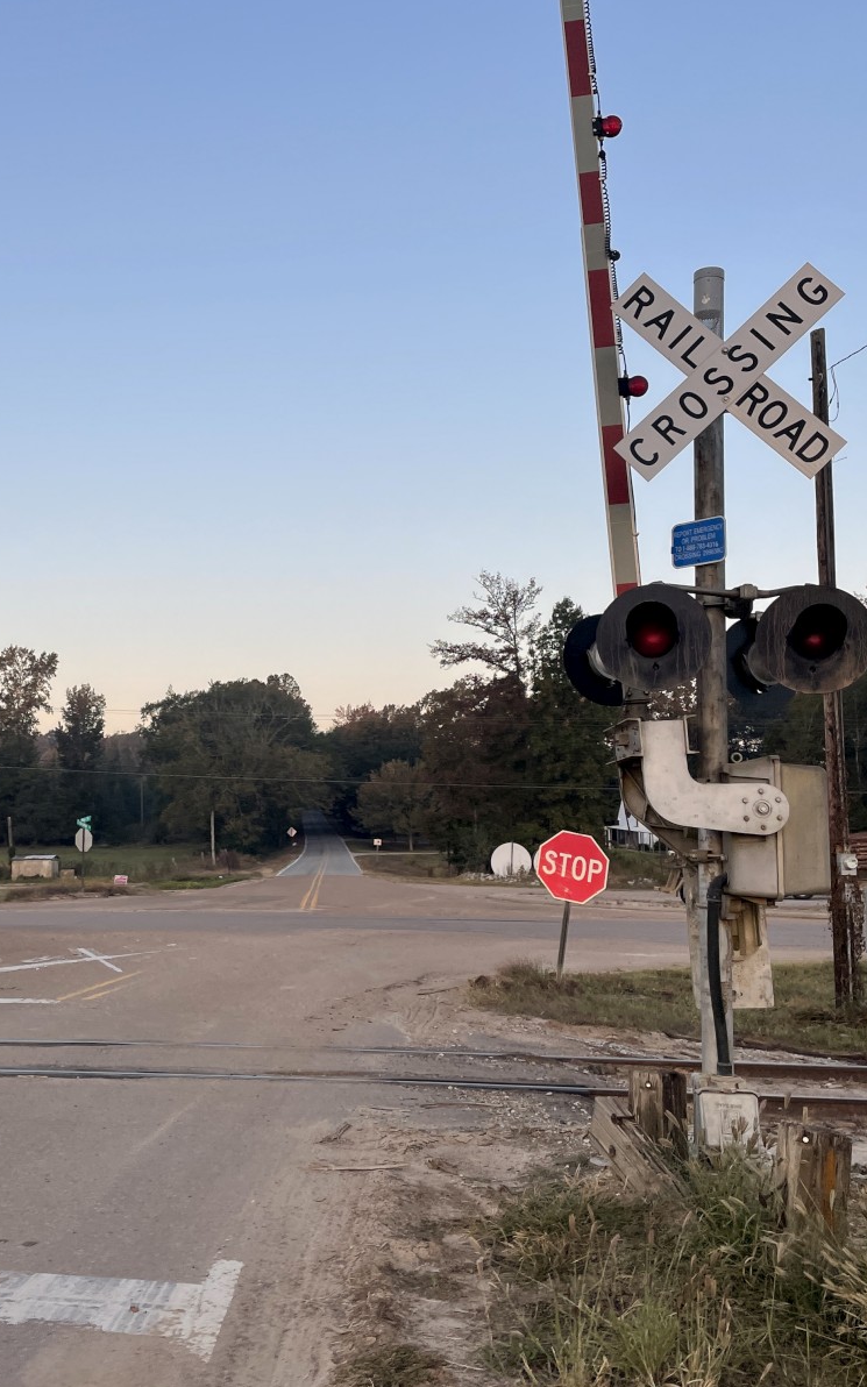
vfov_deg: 52.7
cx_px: 225
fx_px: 1399
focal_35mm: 37
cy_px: 694
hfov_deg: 33.8
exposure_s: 1/415
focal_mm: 4.2
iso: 32
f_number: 1.6
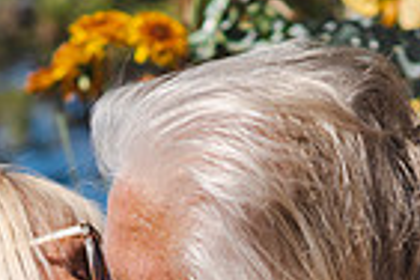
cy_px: 527
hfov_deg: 5.9
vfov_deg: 3.9
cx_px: 161
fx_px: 4083
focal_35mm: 350
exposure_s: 1/3200
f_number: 3.2
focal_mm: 85
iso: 125
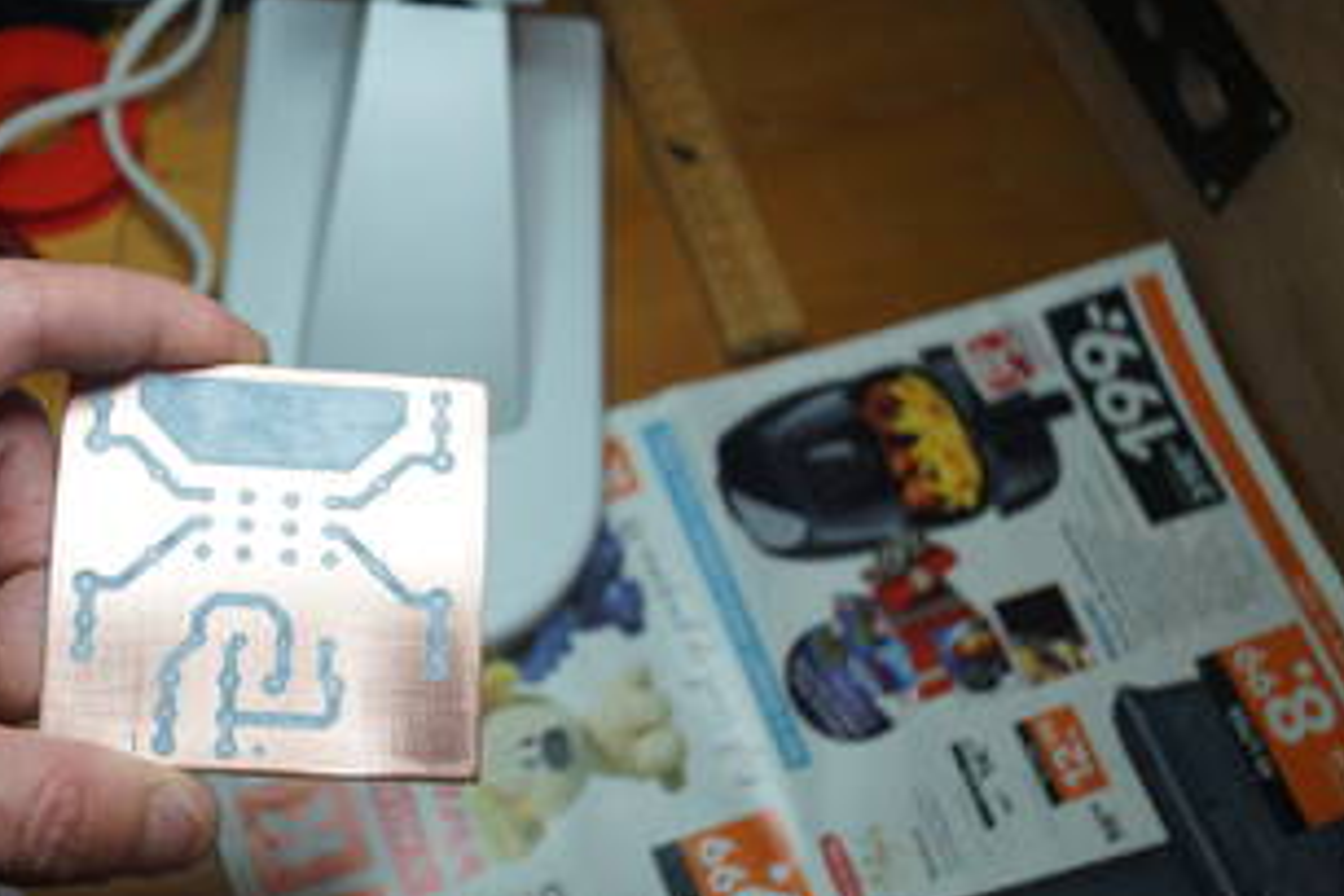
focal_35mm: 47
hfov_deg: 41.6
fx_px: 1755
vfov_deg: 28.6
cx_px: 496
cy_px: 492
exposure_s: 1/160
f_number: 4
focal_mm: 24
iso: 400
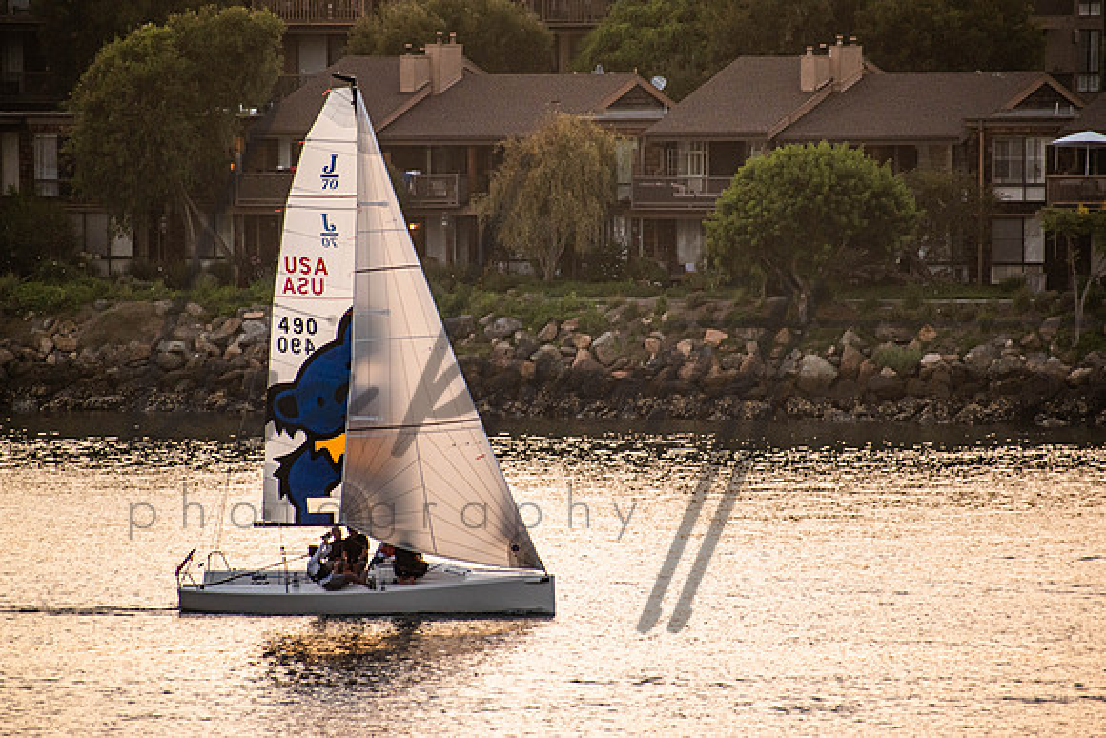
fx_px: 12445
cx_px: 553
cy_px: 369
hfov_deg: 5.1
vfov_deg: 3.4
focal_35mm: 405
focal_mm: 270
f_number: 6.3
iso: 800
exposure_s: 1/320
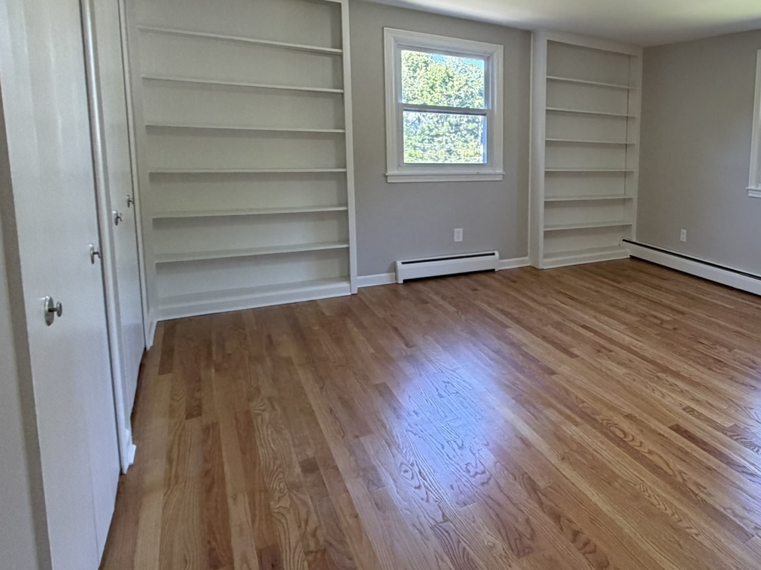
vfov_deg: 54.2
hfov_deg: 60.2
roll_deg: -2.5
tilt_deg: -7.2
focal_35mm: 25
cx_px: 667
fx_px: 550
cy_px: 211
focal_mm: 2.22
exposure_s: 1/120
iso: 250
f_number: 2.2
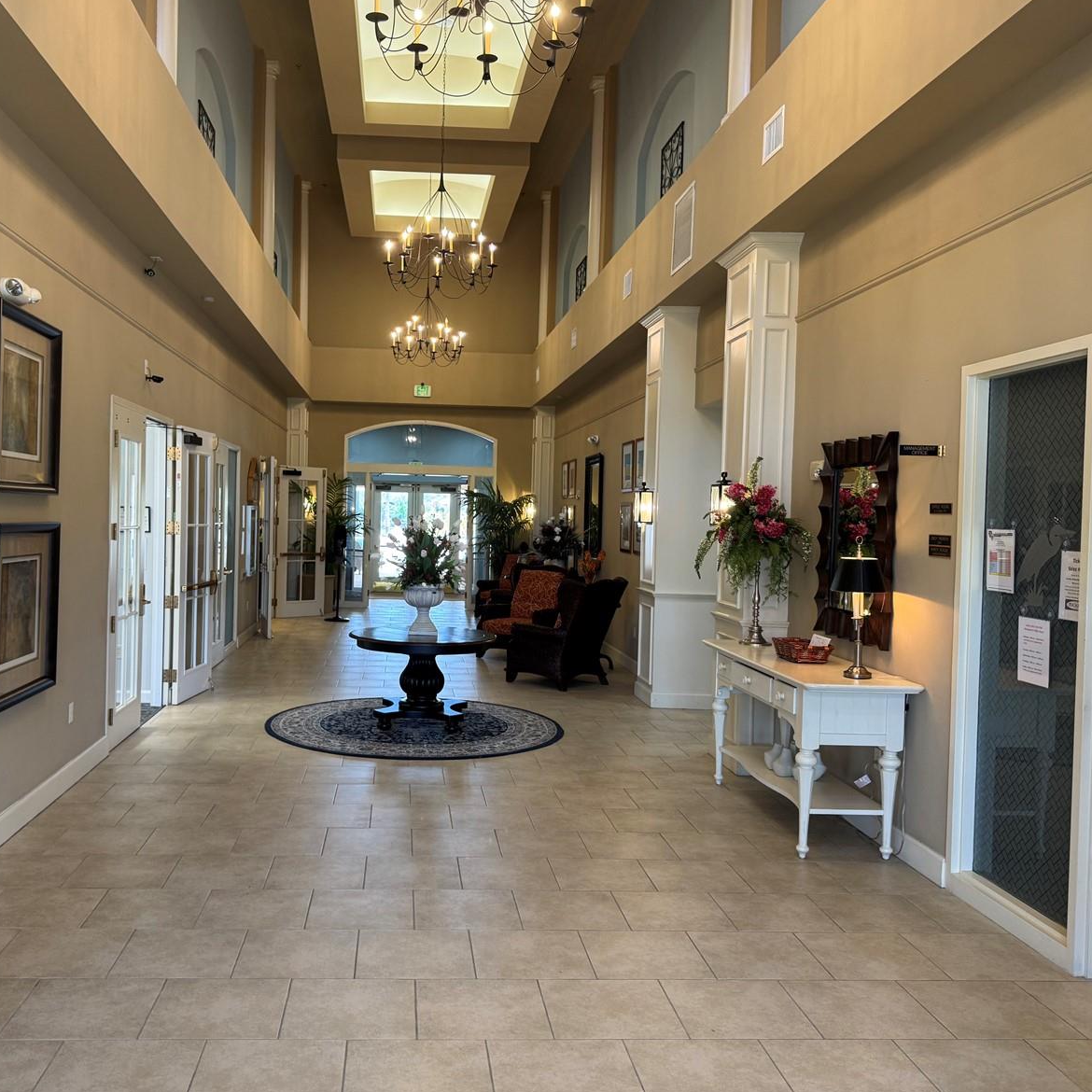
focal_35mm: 29
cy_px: 538
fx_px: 1035
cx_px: 451
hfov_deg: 55.3
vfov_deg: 55.6
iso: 160
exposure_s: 1/60
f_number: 1.78
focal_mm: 6.76
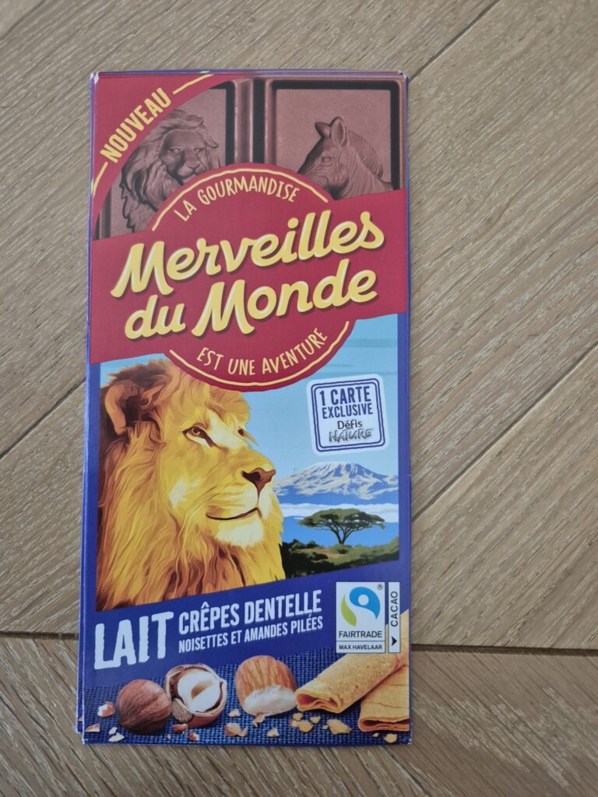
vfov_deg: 73.9
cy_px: 398
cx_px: 299
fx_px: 530
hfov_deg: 58.9
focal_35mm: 23
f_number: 1.8
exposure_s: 1/100
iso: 1000
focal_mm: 5.4
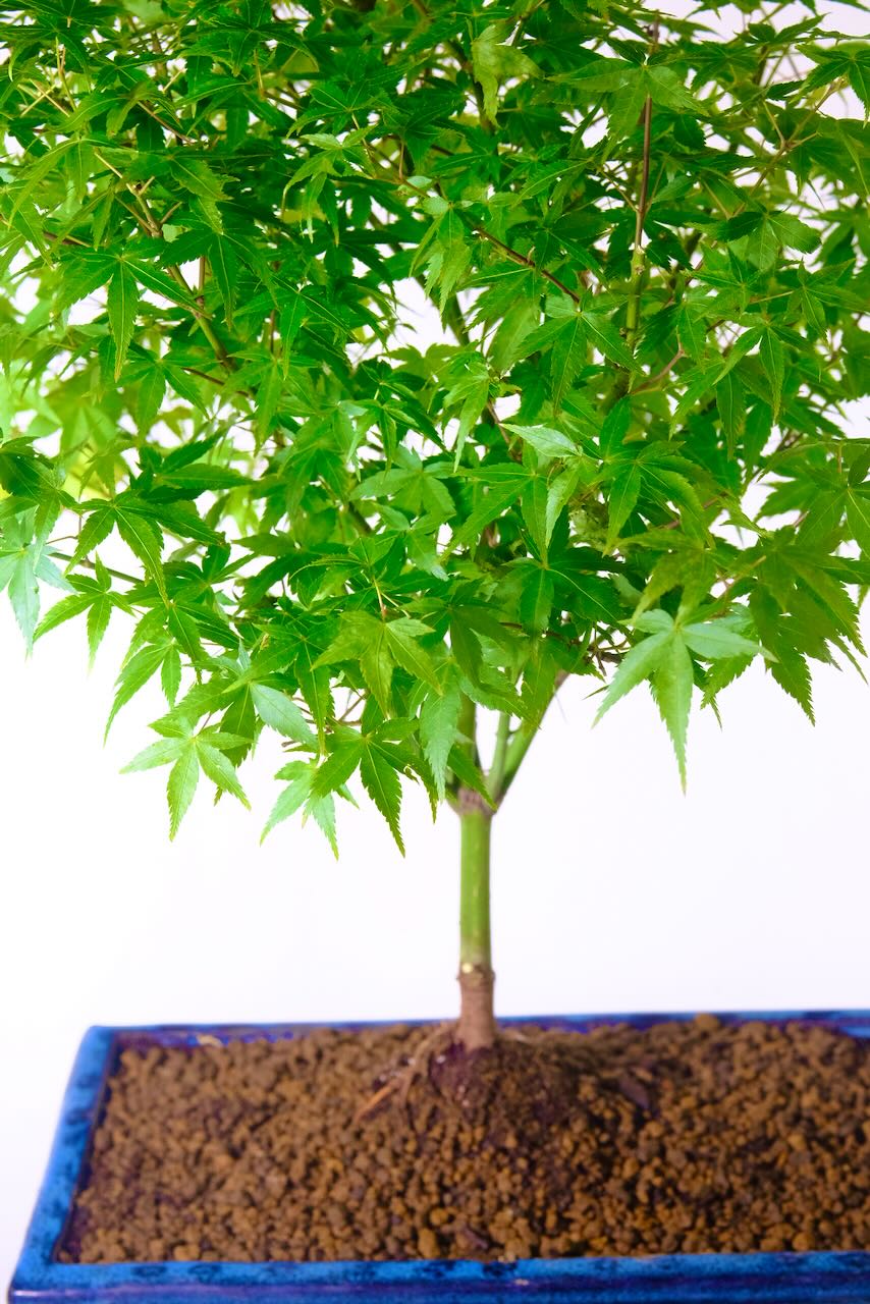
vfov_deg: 20.2
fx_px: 3659
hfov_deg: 13.6
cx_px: 435
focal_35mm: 101
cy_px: 652
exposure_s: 1/30
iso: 1600
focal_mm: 67.1
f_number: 8
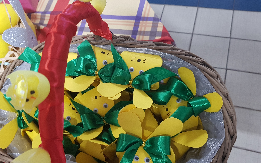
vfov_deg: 39.2
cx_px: 111
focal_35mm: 32
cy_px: 100
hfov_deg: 59.4
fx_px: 228
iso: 200
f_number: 1.7
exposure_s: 1/18
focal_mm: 4.2
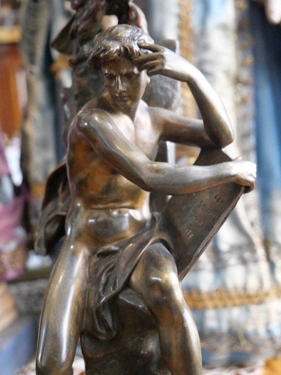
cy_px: 188
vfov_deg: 38.2
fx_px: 541
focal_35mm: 50
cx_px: 140
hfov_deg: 29.1
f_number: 4.5
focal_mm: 25
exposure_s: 1/60
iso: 3200
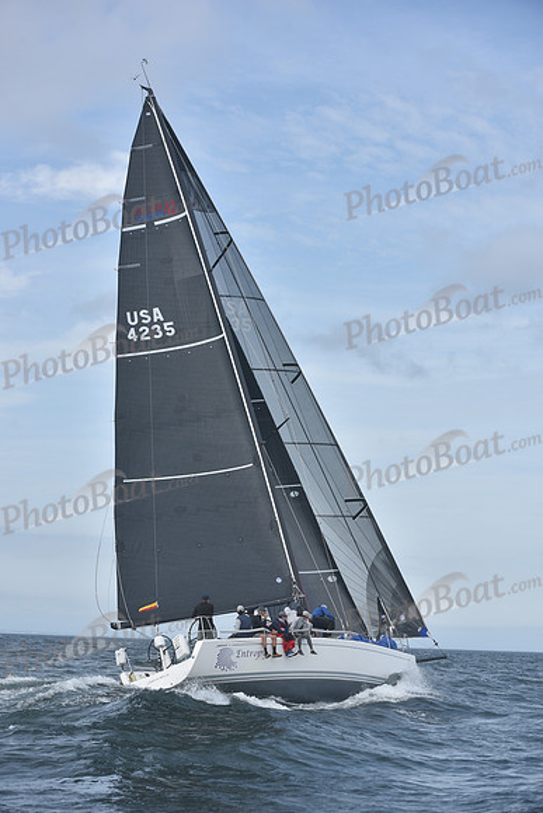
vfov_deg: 28.8
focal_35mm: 70
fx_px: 1583
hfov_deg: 19.5
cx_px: 272
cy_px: 406
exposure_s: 1/1250
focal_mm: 70
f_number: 5.6
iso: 200
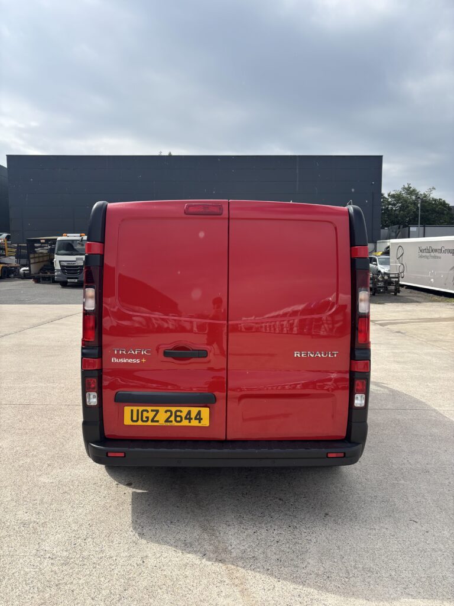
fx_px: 455
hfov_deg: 53.1
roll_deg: -0.4
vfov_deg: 67.3
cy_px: 303
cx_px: 227
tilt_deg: -3.9
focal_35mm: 26
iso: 50
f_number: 1.6
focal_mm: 5.96
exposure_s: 1/3205
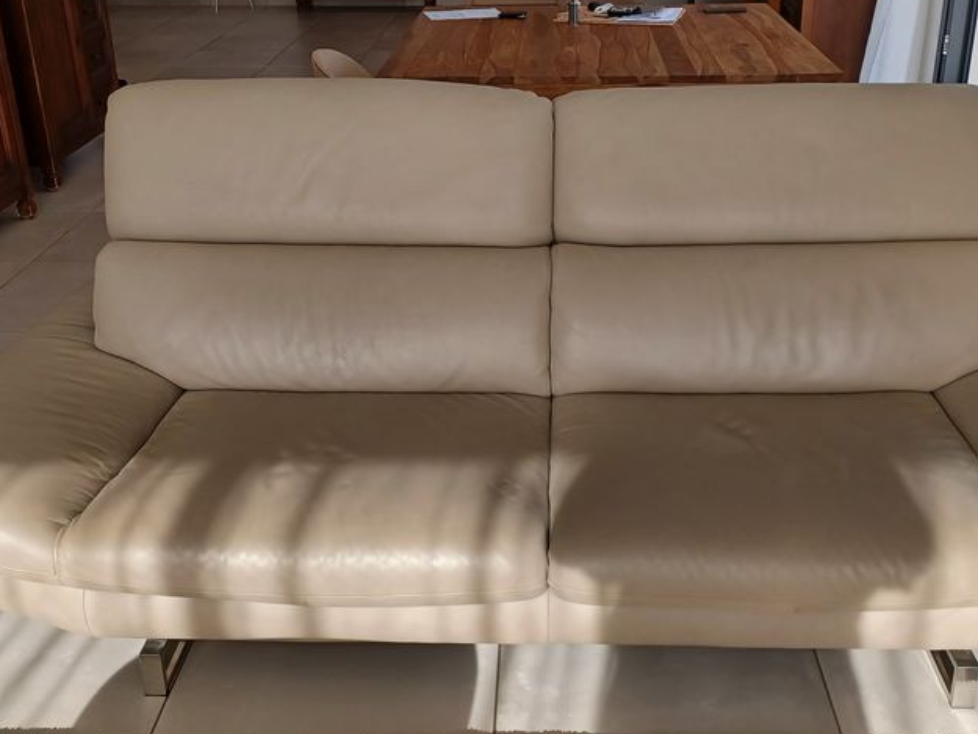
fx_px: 1130
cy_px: 315
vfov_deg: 35.9
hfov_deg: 46.8
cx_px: 502
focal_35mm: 40
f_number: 1.8
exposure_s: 1/100
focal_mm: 4.6
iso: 64
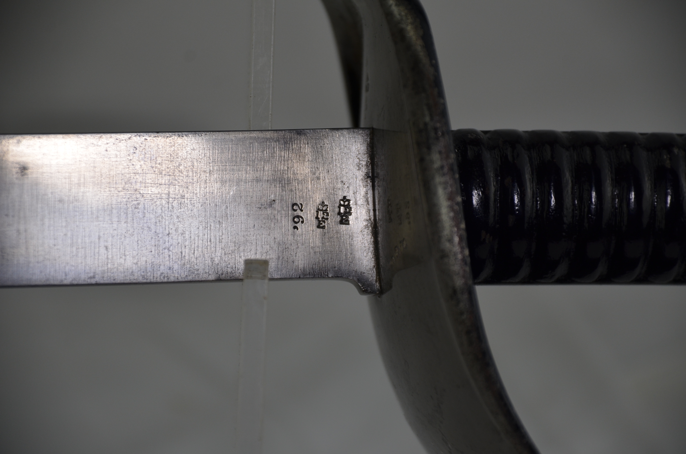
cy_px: 227
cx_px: 343
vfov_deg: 6.8
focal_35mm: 202
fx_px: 3851
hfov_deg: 10.2
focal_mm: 135
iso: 220
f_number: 5.6
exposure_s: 1/500
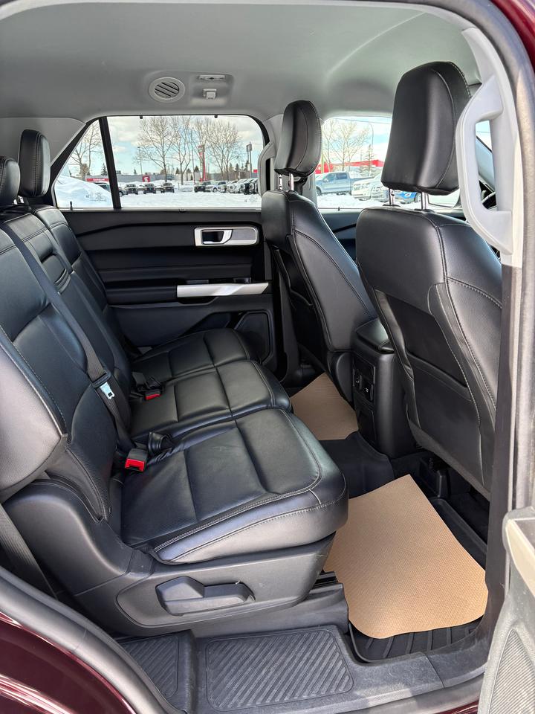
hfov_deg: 53.1
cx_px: 268
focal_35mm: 26
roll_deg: -0.1
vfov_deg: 67.3
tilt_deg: -16.4
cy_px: 357
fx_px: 536
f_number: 1.6
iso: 80
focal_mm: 5.96
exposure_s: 1/244
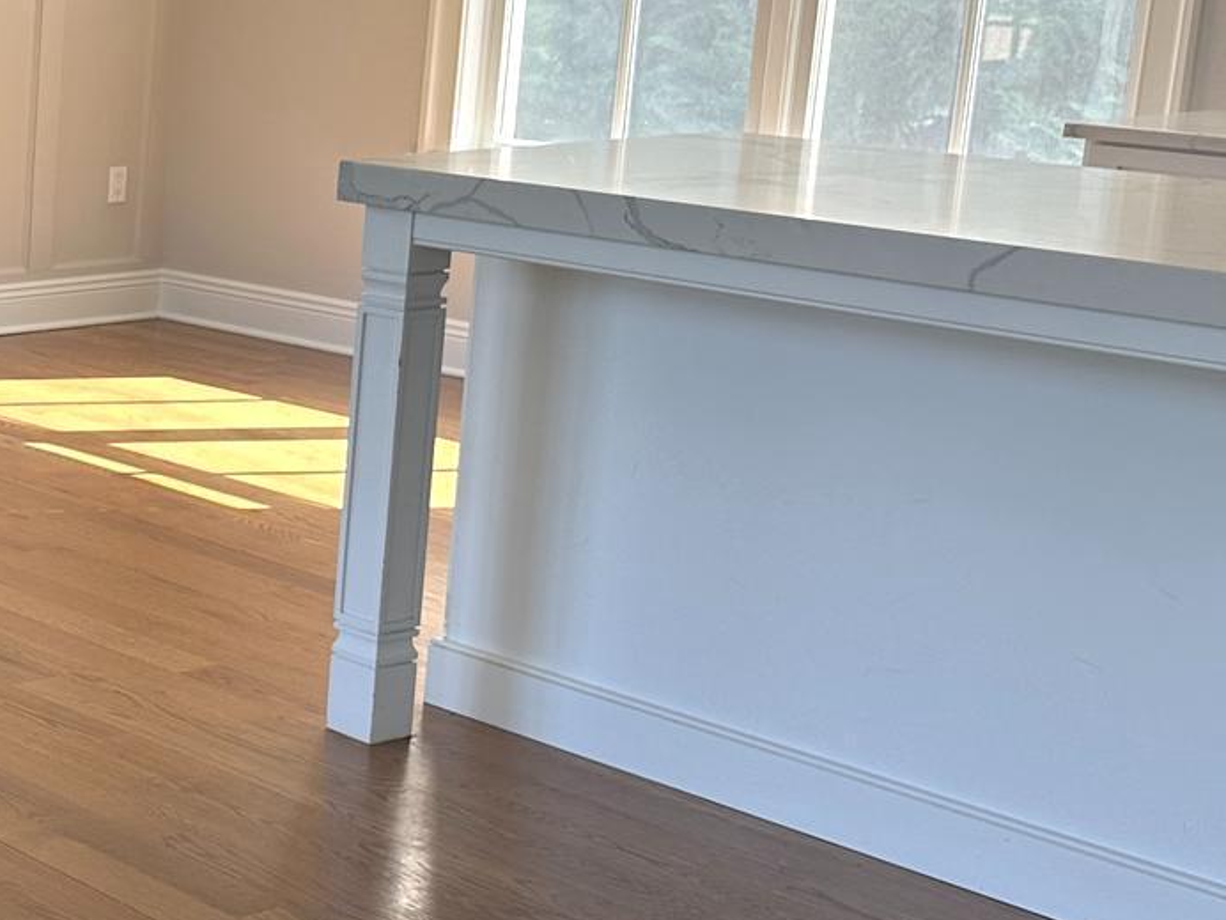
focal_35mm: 71
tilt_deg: -12.1
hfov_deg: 23.3
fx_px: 2515
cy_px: 394
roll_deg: -0.5
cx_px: -489
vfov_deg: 20.7
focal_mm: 6.86
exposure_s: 1/121
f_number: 1.78
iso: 64
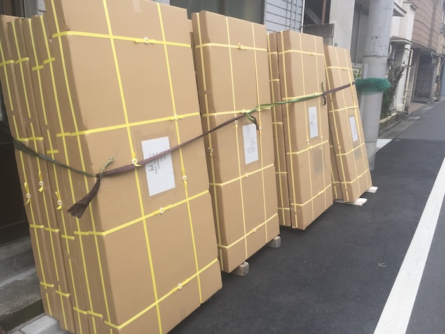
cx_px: 222
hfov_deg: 61.7
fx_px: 373
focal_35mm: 29
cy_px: 167
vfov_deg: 48.2
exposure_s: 1/314
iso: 32
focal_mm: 4.15
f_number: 2.2
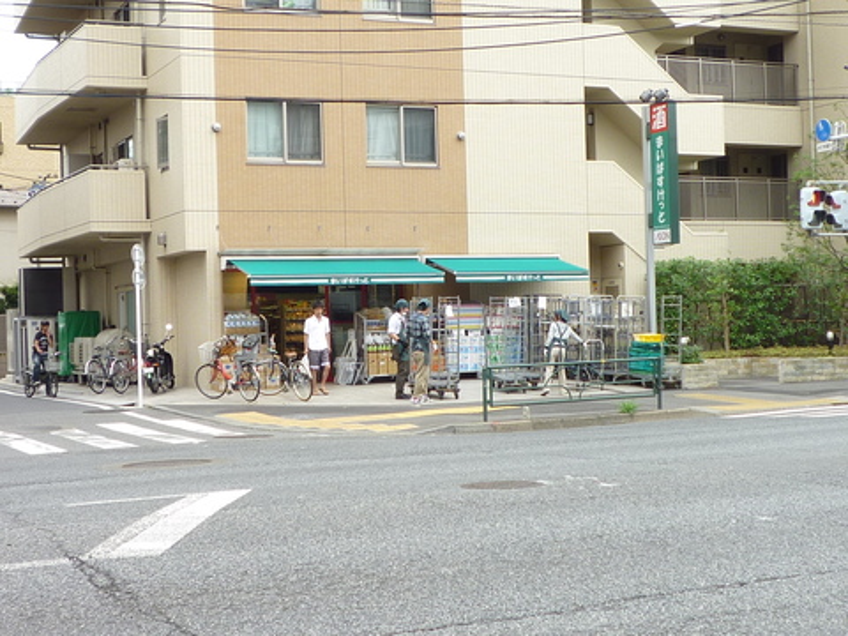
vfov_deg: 24.8
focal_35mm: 59
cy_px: 318
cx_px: 424
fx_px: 1445
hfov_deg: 32.7
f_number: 3.4
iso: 80
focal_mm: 5.3
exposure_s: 1/80
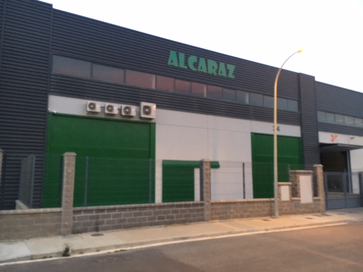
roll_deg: +0.2
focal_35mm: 29
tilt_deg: +7.0
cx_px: 182
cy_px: 136
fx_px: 304
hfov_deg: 61.7
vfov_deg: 48.2
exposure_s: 1/25
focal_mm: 4.15
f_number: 2.2
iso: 200
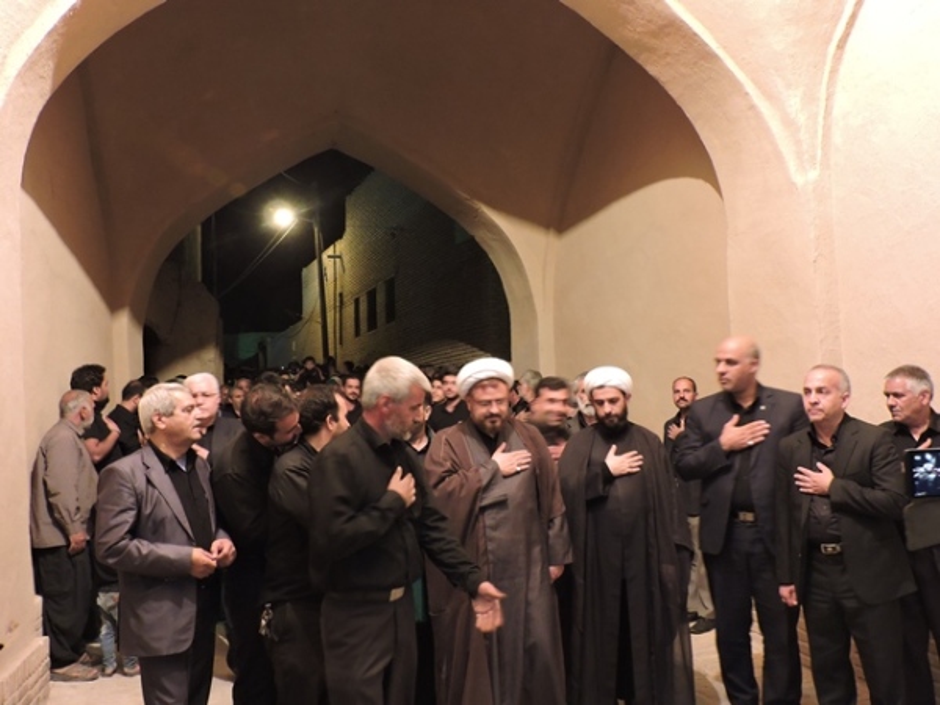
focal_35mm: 33
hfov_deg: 55.4
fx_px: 896
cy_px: 352
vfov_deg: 42.9
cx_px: 470
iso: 640
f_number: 3.2
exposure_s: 1/13
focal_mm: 5.9
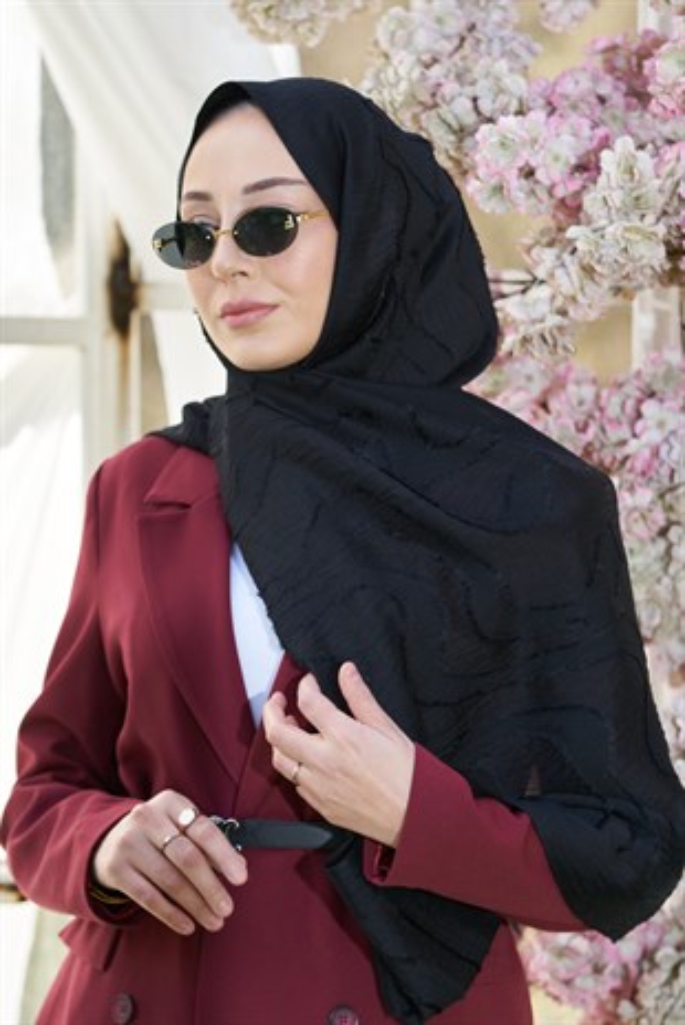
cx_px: 342
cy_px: 512
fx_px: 3505
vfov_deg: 16.6
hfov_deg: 11.2
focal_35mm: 123
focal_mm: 123
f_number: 4
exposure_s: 1/320
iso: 200
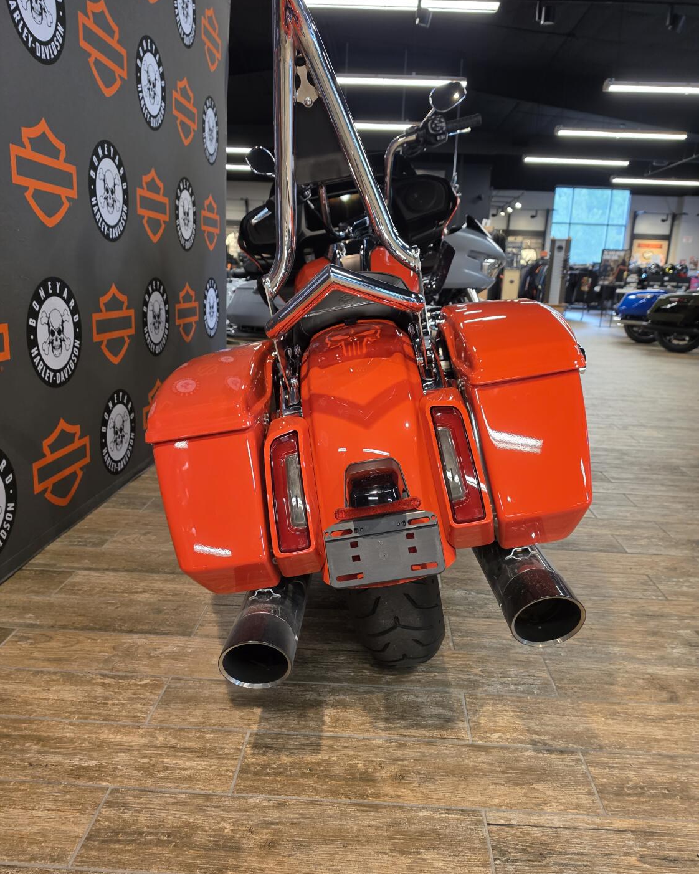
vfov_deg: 70.3
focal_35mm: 24
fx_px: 621
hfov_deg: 58.8
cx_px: 349
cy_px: 444
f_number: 1.4
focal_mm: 6.5
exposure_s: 1/120
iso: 250
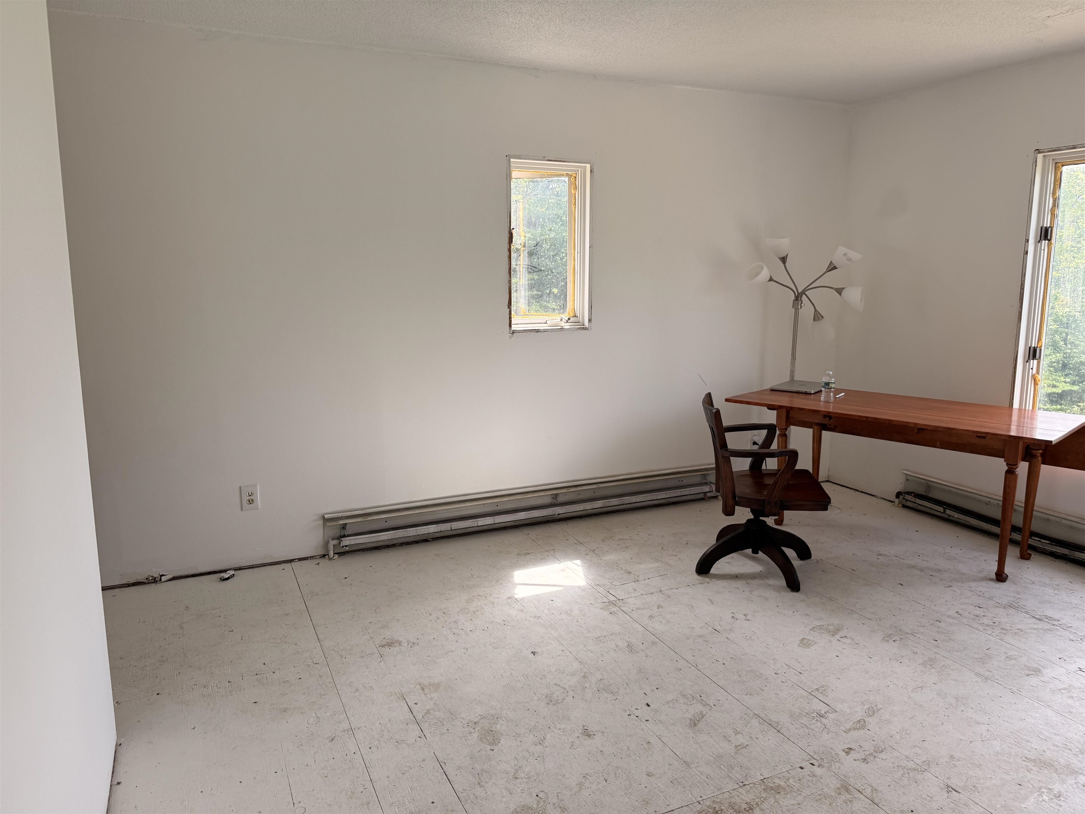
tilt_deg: -9.1
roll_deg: -0.1
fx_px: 752
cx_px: 542
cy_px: 407
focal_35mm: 24
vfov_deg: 56.8
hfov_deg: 71.6
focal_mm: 6.76
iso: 100
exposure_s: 1/555
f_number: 1.78
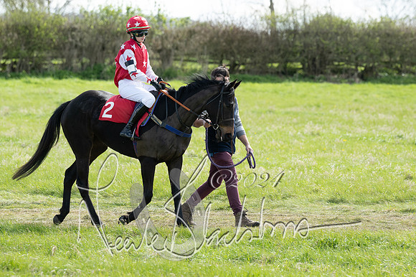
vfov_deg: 6.1
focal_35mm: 225
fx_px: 2598
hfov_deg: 9.2
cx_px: 208
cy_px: 138
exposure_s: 1/1250
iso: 400
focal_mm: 150
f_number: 4
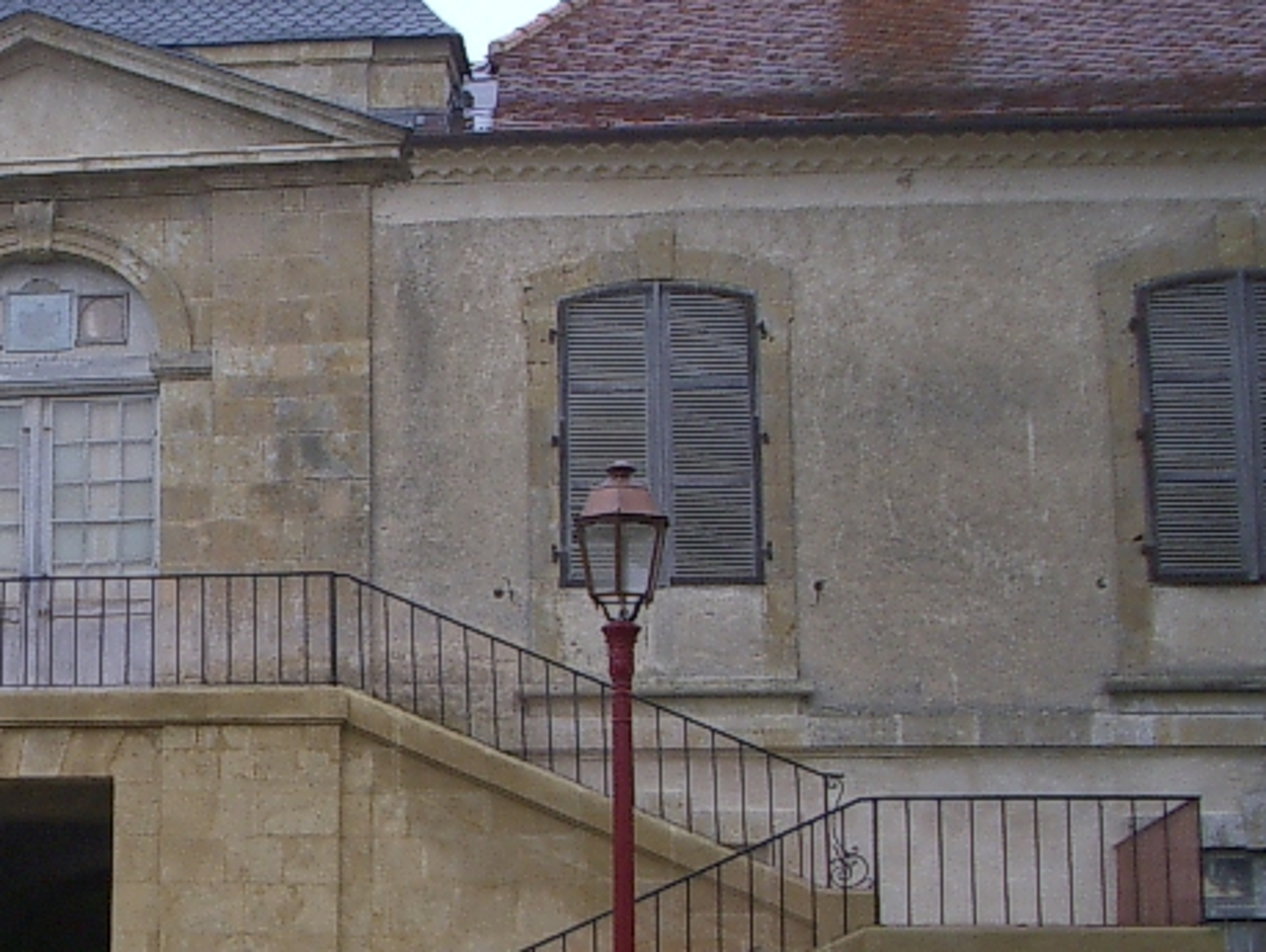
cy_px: 632
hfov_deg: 24.0
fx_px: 2855
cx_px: 36
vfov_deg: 18.9
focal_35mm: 78
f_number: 2.6
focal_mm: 5.8
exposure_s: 1/80
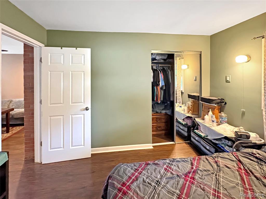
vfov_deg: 85.7
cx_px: 133
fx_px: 108
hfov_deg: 102.1
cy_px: 100
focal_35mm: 14
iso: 1000
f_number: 2.2
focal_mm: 2.22
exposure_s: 1/40
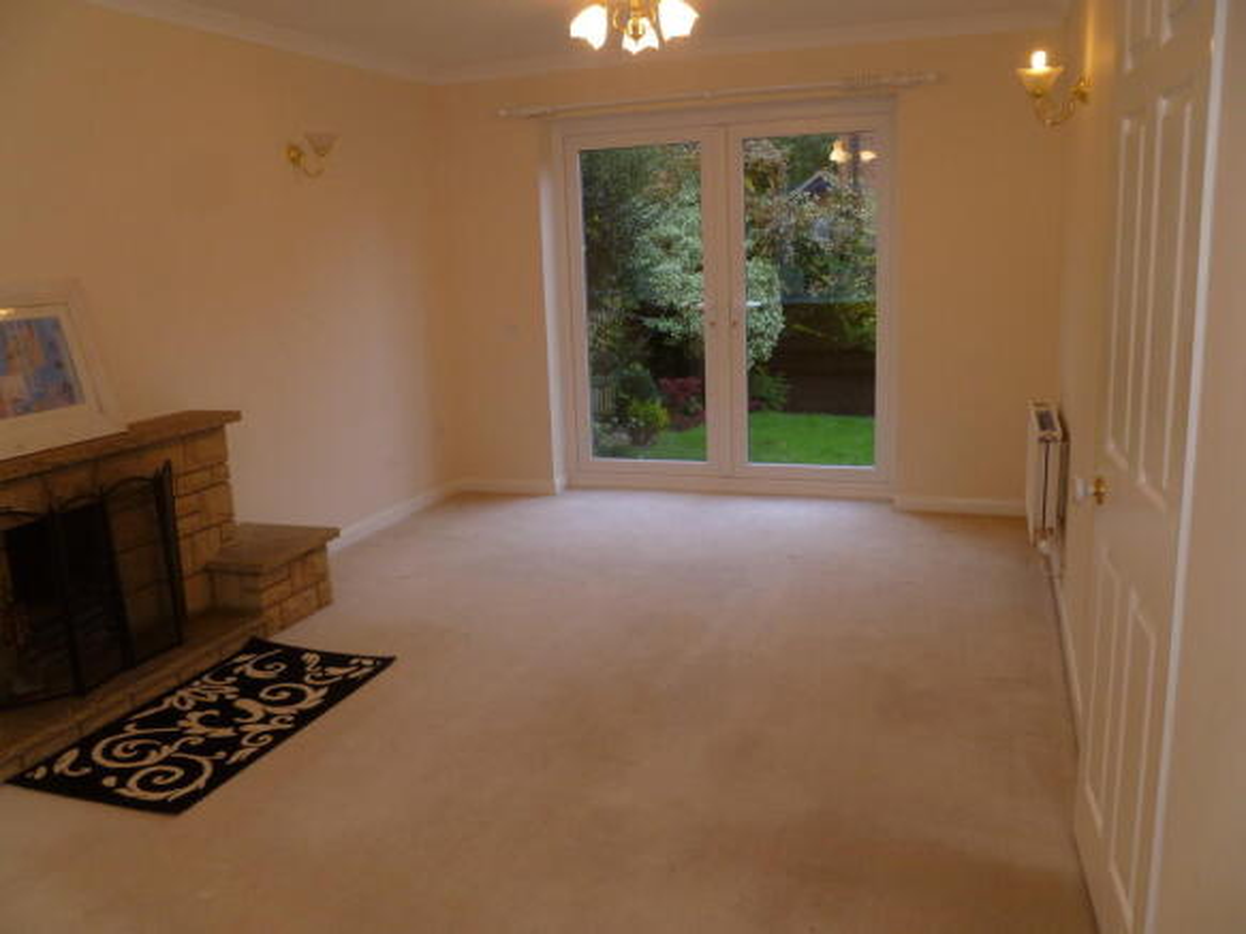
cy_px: 467
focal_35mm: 28
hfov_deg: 63.5
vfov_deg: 49.7
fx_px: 1008
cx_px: 623
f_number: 3.3
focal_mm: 5
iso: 100
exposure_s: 1/30
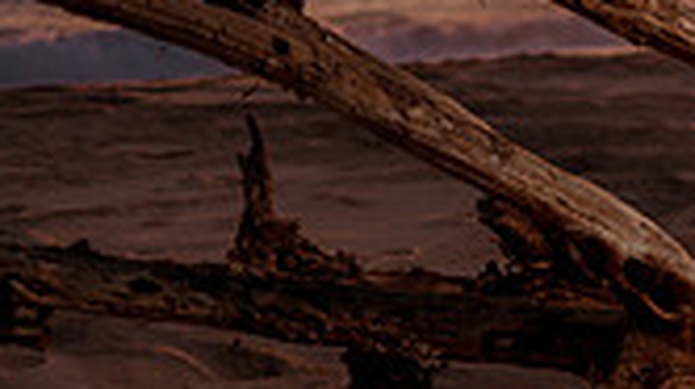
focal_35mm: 128
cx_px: 1101
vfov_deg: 9.4
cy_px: 86
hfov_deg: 15.3
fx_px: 2357
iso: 50
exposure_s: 1/1000
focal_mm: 35
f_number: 1.4
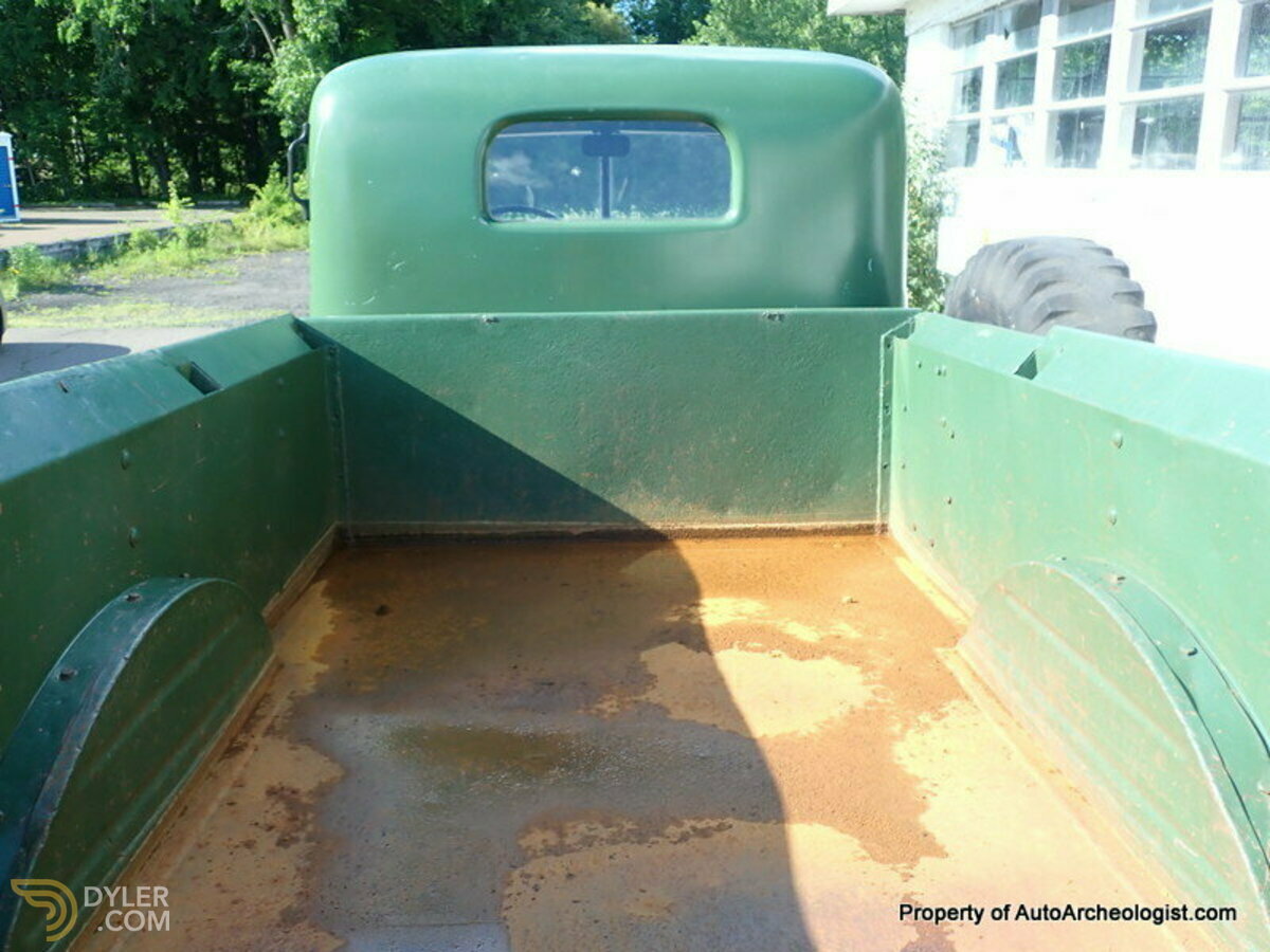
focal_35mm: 30
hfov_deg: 60.0
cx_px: 635
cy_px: 476
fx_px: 1101
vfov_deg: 46.8
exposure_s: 1/100
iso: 100
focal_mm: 5.4
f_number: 3.2
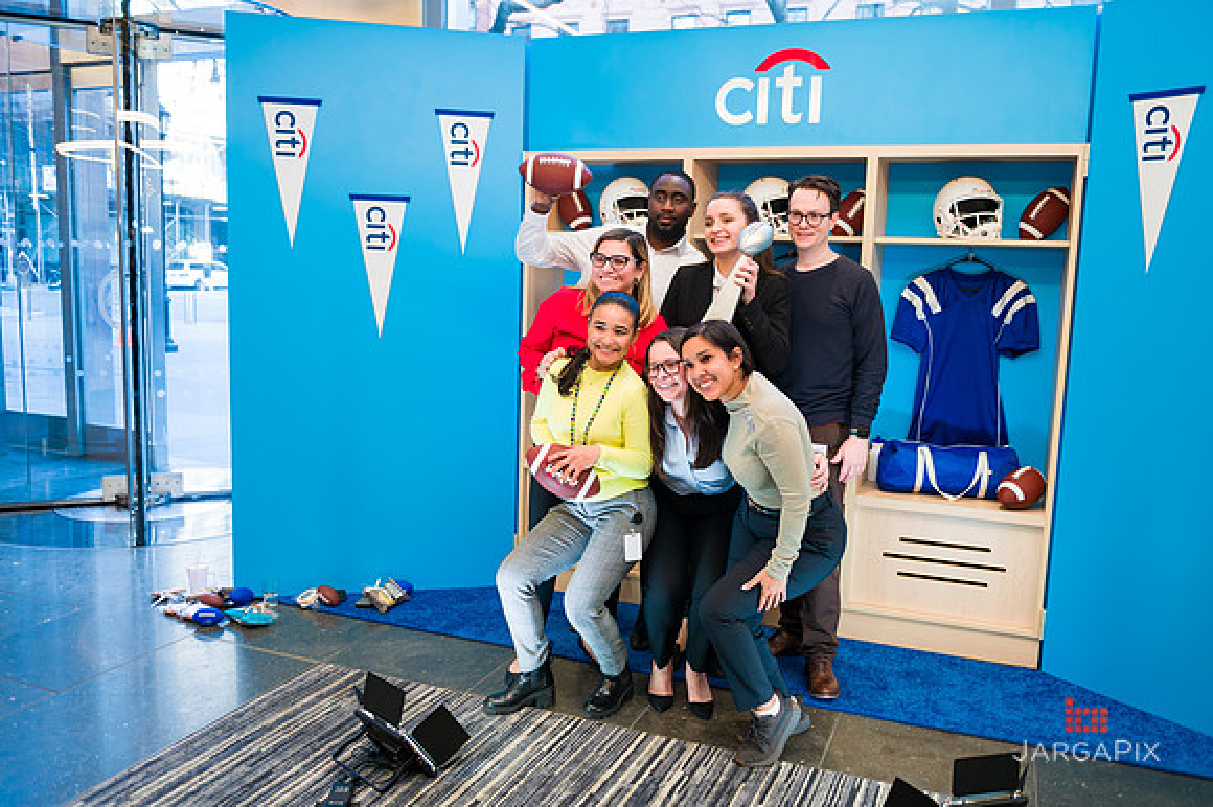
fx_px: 977
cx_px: 606
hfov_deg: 63.7
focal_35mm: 29
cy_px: 404
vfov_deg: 44.9
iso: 400
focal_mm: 29
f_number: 3.2
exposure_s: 1/125
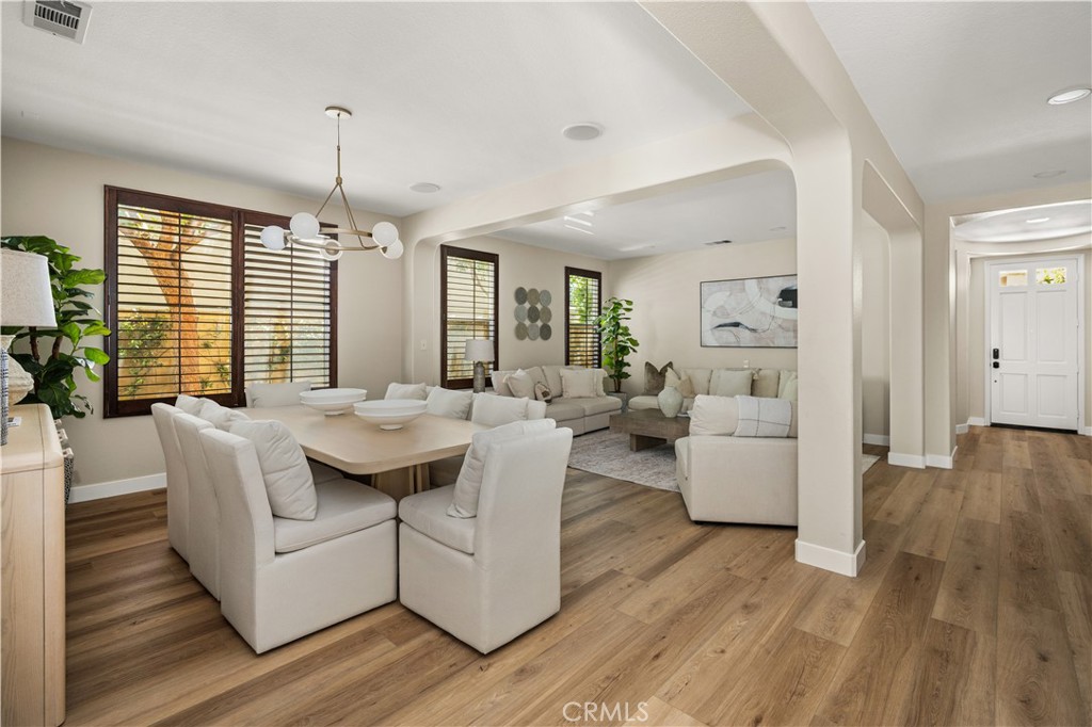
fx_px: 455
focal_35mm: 15
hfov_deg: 100.4
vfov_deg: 77.3
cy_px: 364
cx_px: 546
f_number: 5
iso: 100
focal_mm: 15
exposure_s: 1/1.25
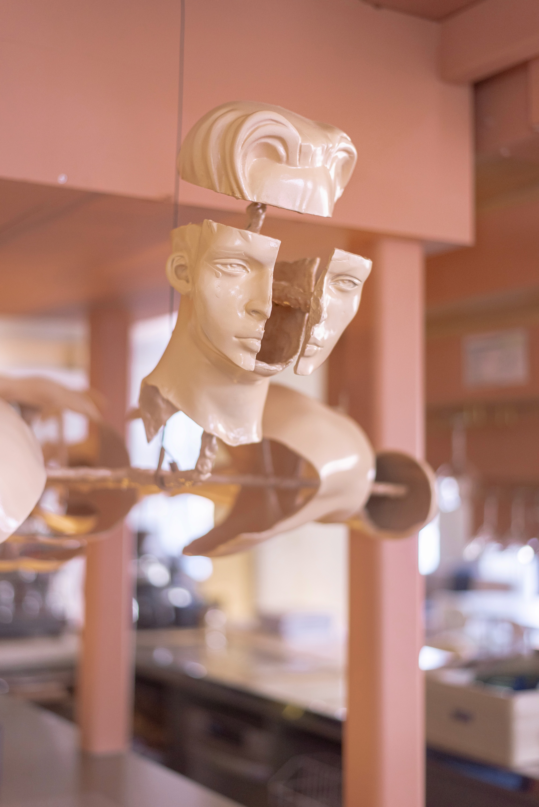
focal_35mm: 50
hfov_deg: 27.0
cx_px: 270
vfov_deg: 39.6
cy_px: 404
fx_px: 1122
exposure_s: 1/320
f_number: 1.8
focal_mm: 50
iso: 640
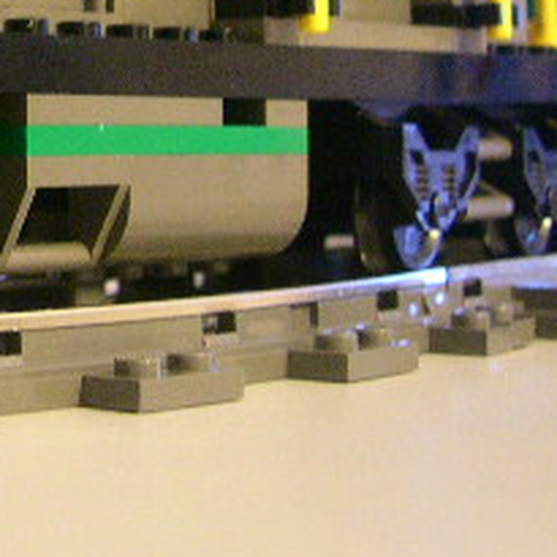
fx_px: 1911
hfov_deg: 15.5
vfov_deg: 16.1
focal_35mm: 105
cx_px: -234
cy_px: -41
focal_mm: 8
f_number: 2.8
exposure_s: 1/1.6
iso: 400
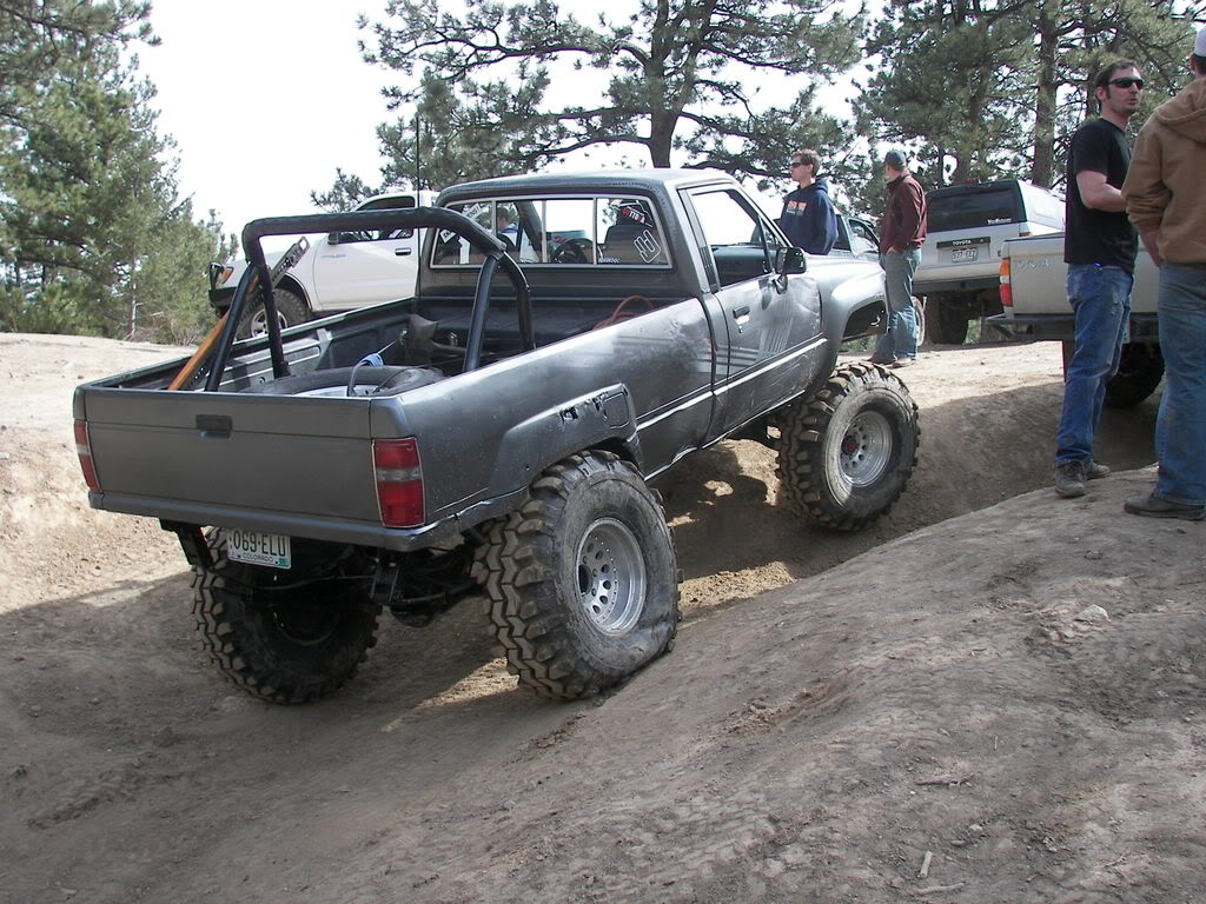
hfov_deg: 51.4
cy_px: 452
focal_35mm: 36
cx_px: 603
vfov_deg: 39.7
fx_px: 1254
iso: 50
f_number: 2.8
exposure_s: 1/250
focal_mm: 6
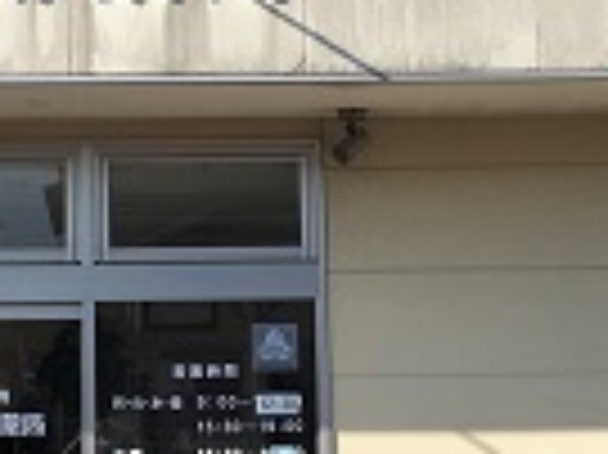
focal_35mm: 103
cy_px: 175
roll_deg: +0.7
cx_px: 167
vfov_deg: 14.3
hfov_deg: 19.0
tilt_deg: +7.3
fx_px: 1807
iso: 25
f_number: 2.2
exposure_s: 1/1451
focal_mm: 4.15
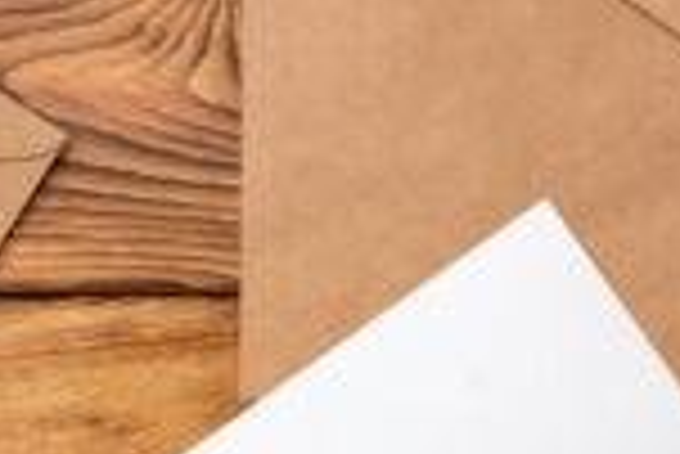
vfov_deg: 6.9
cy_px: 456
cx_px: 288
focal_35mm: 200
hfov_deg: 10.3
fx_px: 3781
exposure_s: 1/160
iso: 64
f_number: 13
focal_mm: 55
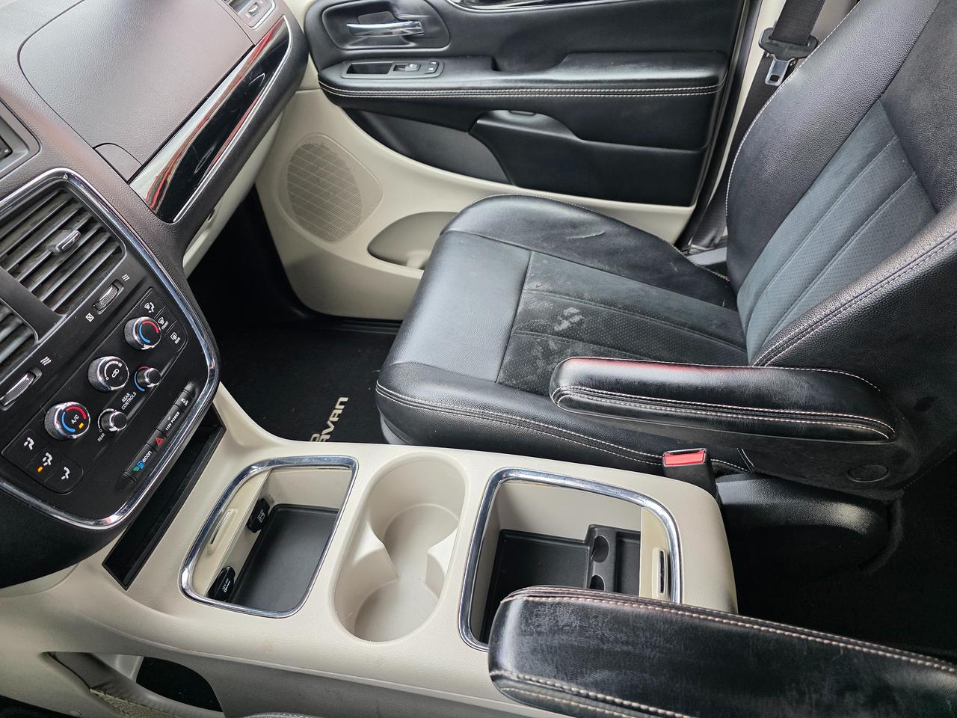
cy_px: 359
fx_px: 636
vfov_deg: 58.9
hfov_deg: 73.9
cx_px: 478
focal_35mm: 23
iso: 160
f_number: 1.7
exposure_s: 1/120
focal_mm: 6.3
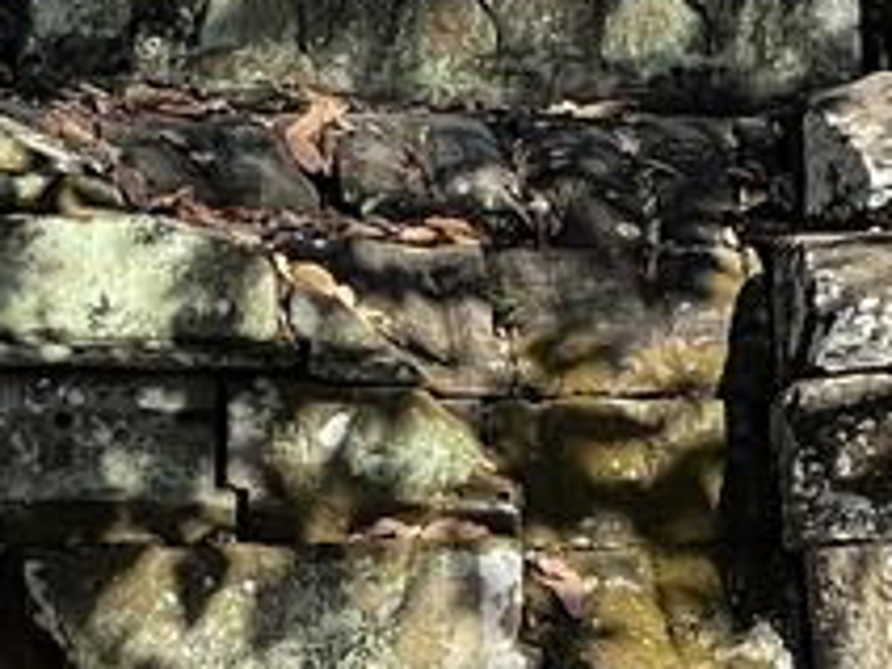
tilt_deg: +0.4
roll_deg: +1.0
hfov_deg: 4.5
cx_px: -614
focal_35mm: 435
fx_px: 11209
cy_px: 1292
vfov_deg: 3.4
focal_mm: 9
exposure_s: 1/99
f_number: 2.8
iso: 32
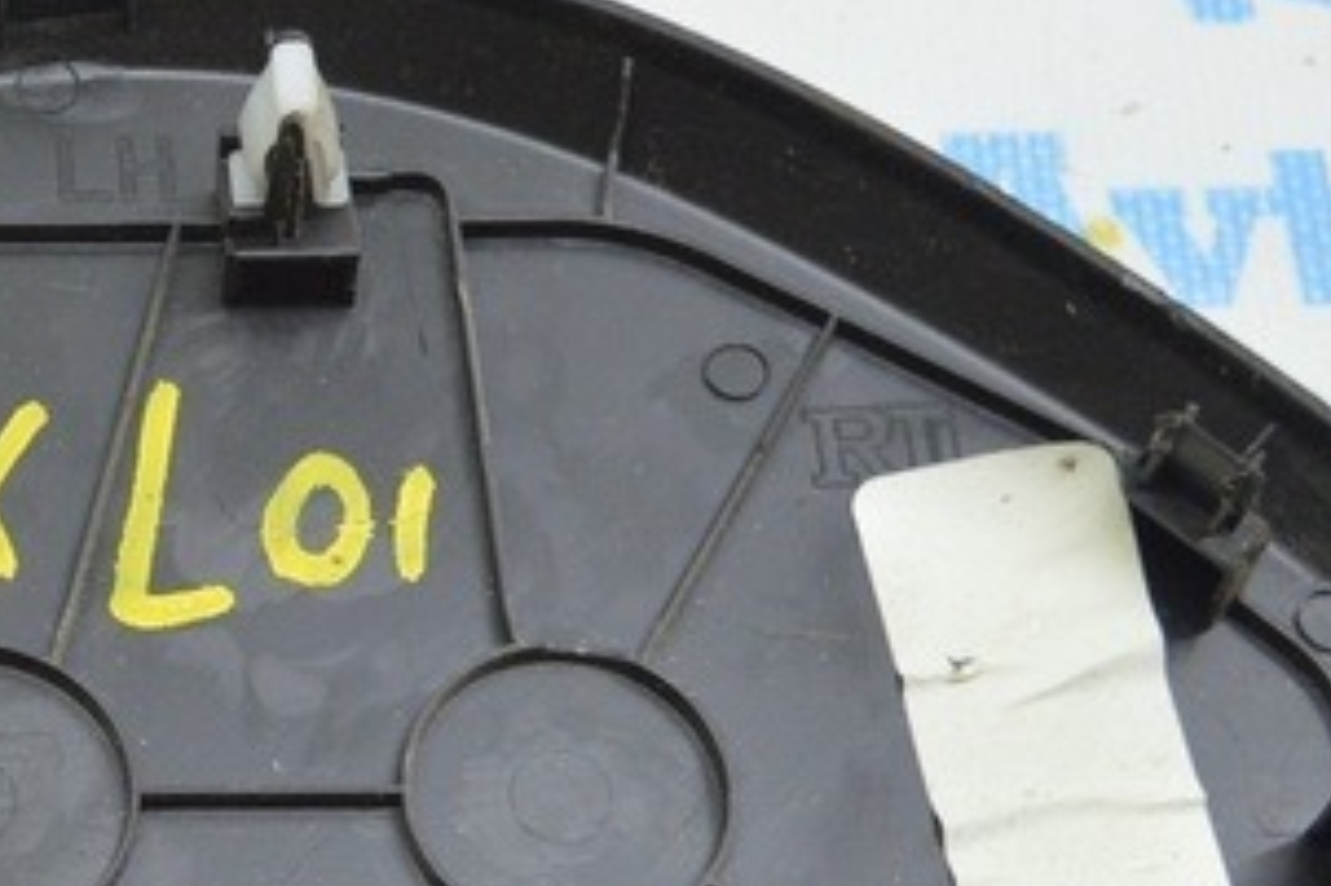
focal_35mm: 112
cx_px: -101
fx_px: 4138
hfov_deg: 17.7
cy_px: 619
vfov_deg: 12.2
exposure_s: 1/50
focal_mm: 22
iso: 400
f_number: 3.8
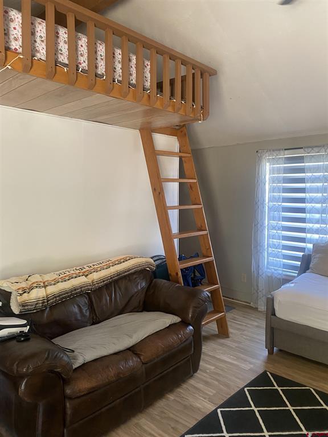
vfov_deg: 67.3
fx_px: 328
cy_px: 218
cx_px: 164
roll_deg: -1.9
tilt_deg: -1.7
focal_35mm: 26
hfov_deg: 53.1
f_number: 1.8
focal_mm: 4.25
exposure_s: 1/60
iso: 200
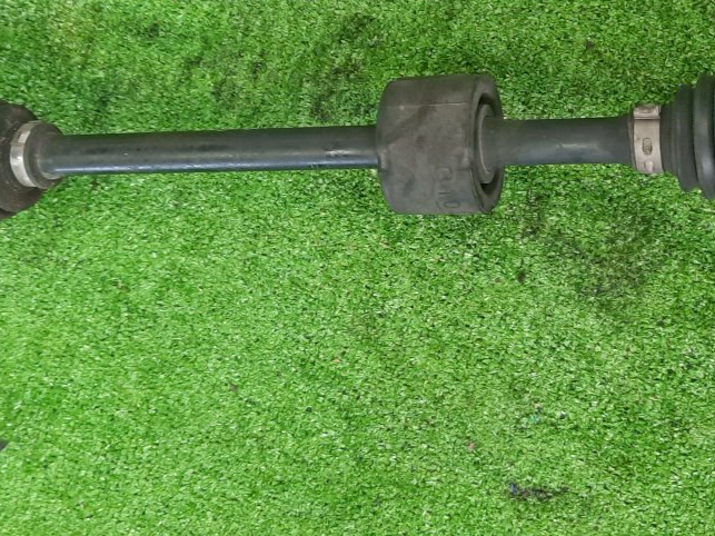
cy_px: 177
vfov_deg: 25.9
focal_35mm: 56
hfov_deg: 34.2
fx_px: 1156
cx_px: 439
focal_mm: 4.6
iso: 246
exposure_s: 1/50
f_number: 2
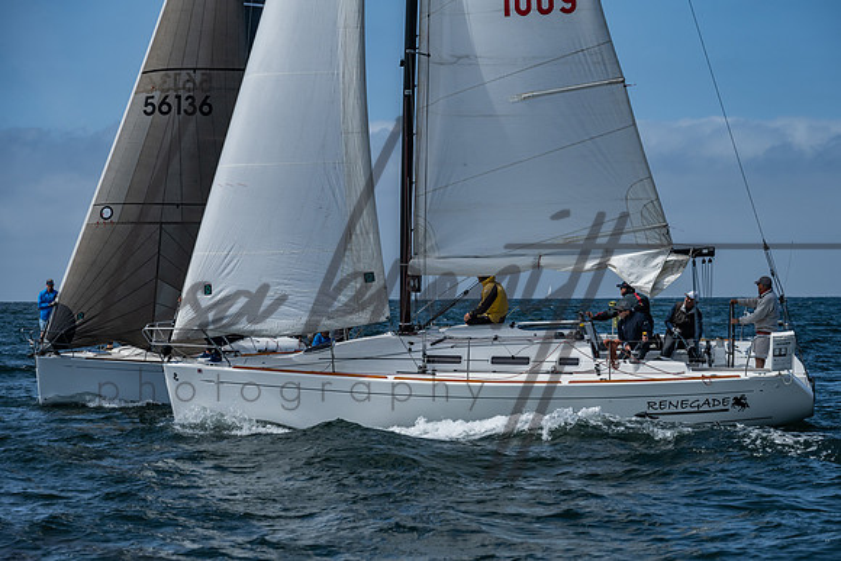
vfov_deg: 9.4
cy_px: 304
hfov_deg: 14.1
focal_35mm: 145
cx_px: 435
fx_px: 3395
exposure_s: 1/2500
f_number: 6.3
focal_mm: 130
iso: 200
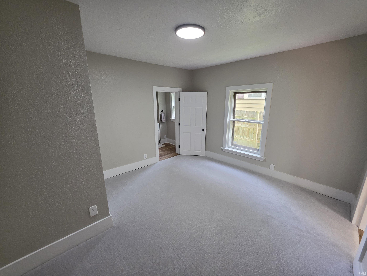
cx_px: 184
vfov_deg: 89.9
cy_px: 138
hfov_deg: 106.2
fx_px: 138
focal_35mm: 13
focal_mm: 2.2
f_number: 1.9
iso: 125
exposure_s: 1/120
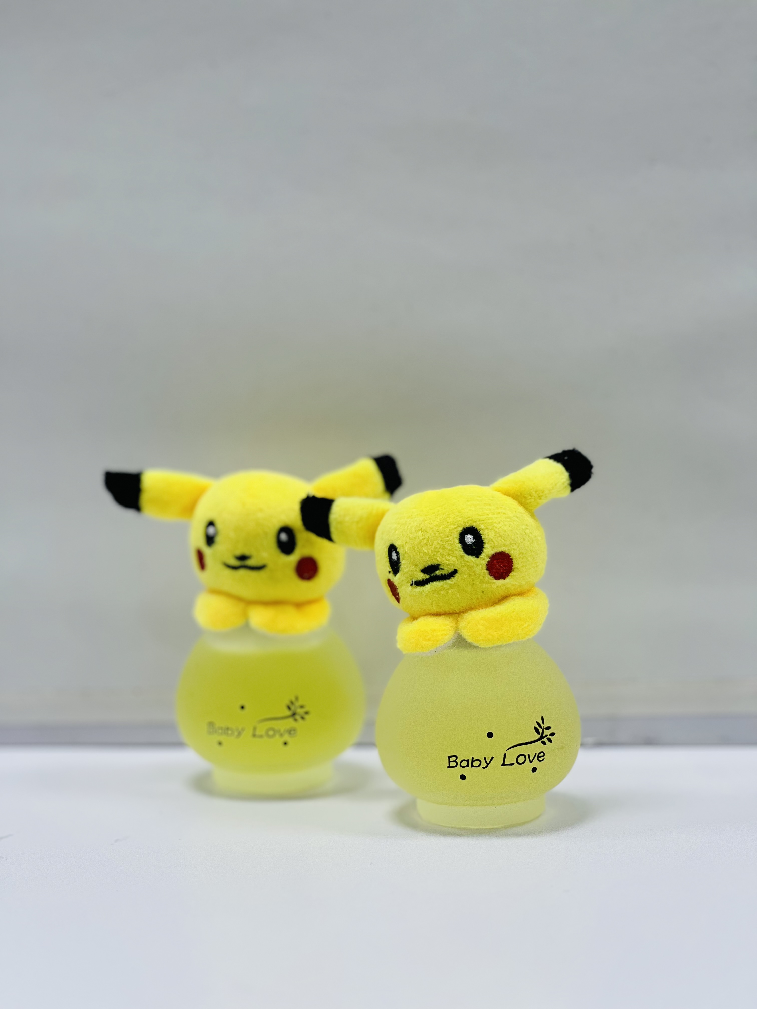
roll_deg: +1.7
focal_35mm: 77
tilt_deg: -5.7
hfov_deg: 19.1
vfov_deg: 25.3
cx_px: 378
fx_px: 2245
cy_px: 504
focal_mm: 9
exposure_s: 1/100
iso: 50
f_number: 2.8
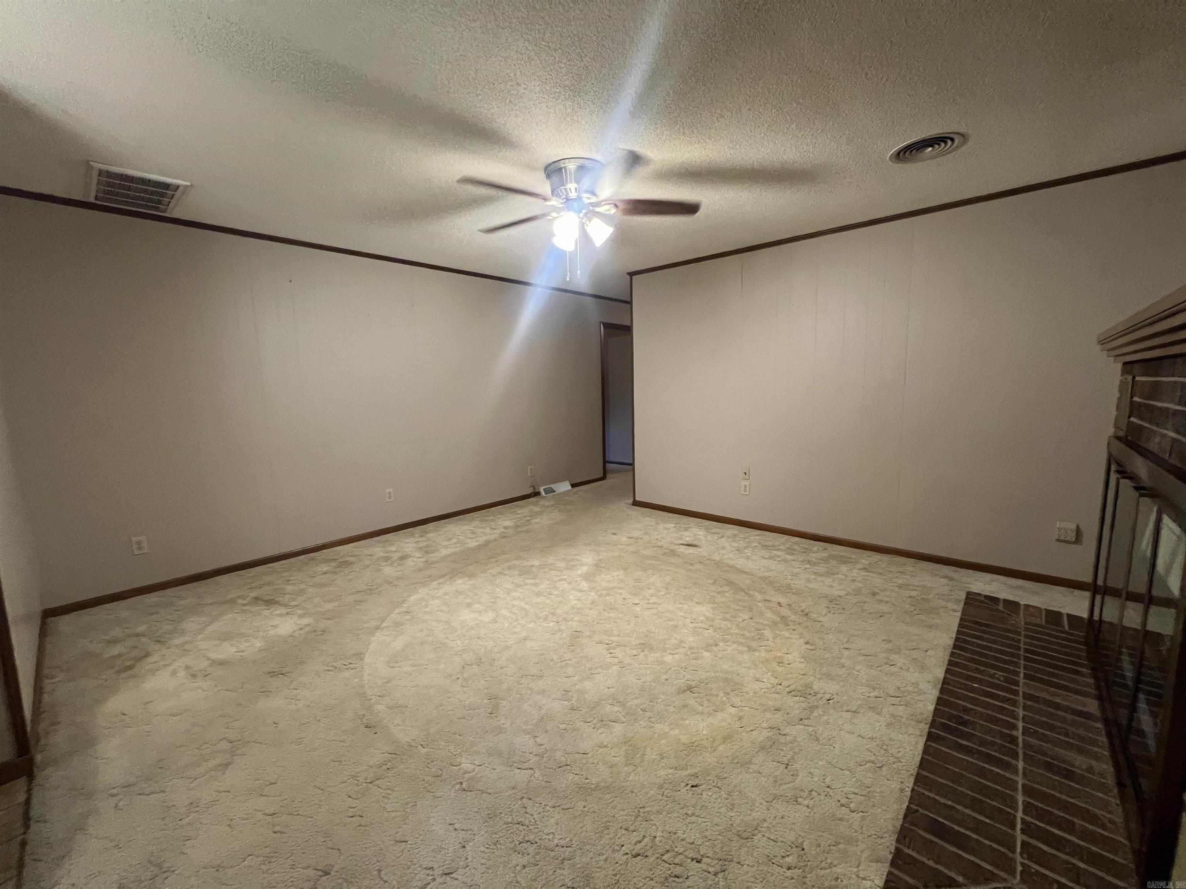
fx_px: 445
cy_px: 444
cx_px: 593
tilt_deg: -8.3
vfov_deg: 89.9
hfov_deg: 106.2
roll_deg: +1.1
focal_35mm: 13
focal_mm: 1.57
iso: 500
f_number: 1.8
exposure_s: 1/60
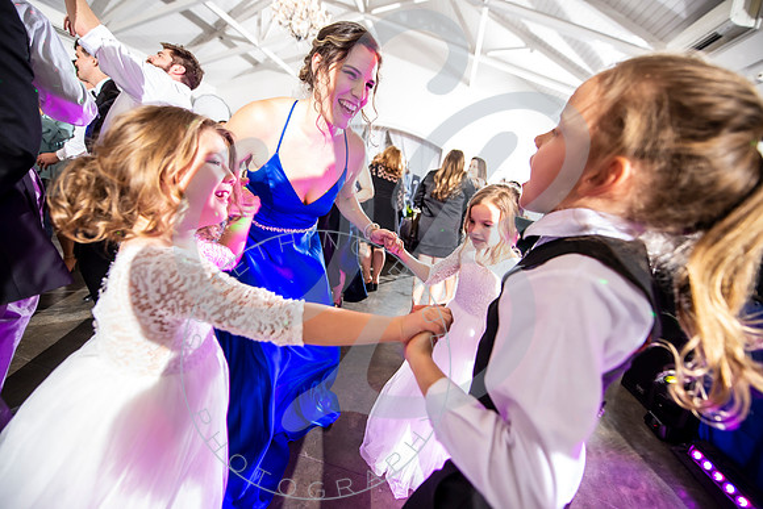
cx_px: 382
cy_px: 254
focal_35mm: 14
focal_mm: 14
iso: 1600
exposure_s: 1/160
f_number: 2.8
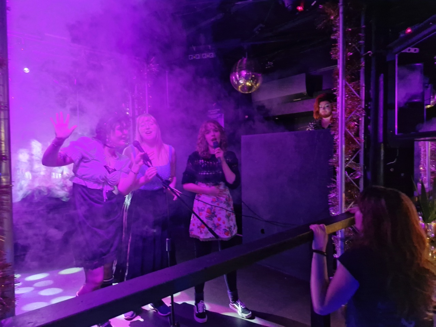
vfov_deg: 58.9
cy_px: 164
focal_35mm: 23
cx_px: 218
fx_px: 290
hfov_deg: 73.9
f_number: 1.8
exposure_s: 1/25
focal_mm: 5.54
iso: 1250
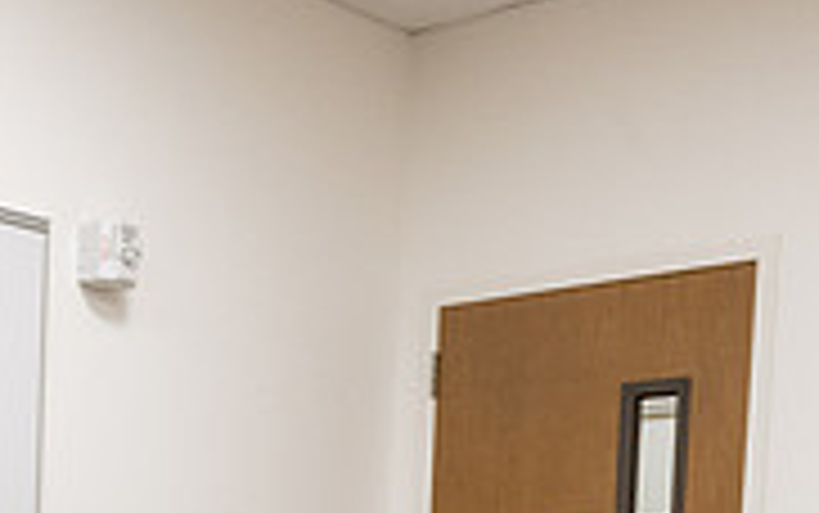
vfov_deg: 15.0
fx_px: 1742
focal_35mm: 78
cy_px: 853
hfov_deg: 25.6
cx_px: 86
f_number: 4
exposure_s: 1/200
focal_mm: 24
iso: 4000
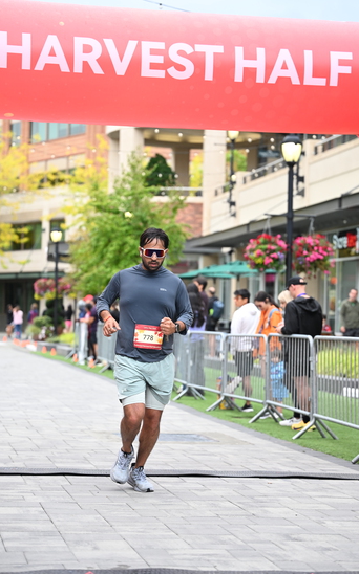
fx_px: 1332
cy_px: 287
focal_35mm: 85
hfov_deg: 15.3
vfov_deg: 24.4
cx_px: 192
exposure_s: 1/1600
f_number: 2.8
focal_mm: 83
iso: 800
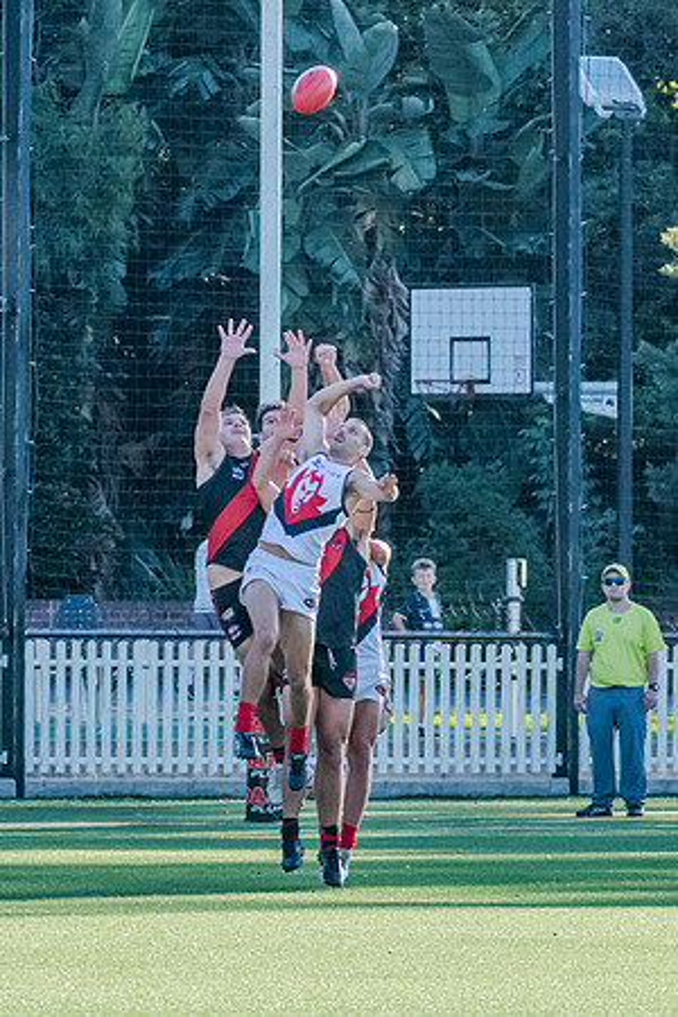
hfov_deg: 2.9
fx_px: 13178
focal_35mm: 467
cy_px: 779
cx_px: 335
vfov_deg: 4.4
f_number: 7.1
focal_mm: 170
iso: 800
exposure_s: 1/1600
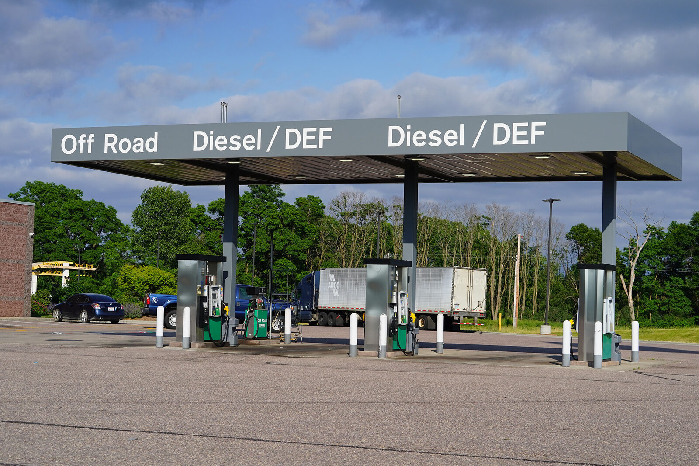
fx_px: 1359
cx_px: 350
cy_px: 233
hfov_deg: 28.8
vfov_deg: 19.4
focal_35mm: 70
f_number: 5.6
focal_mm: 70
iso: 800
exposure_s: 1/5000
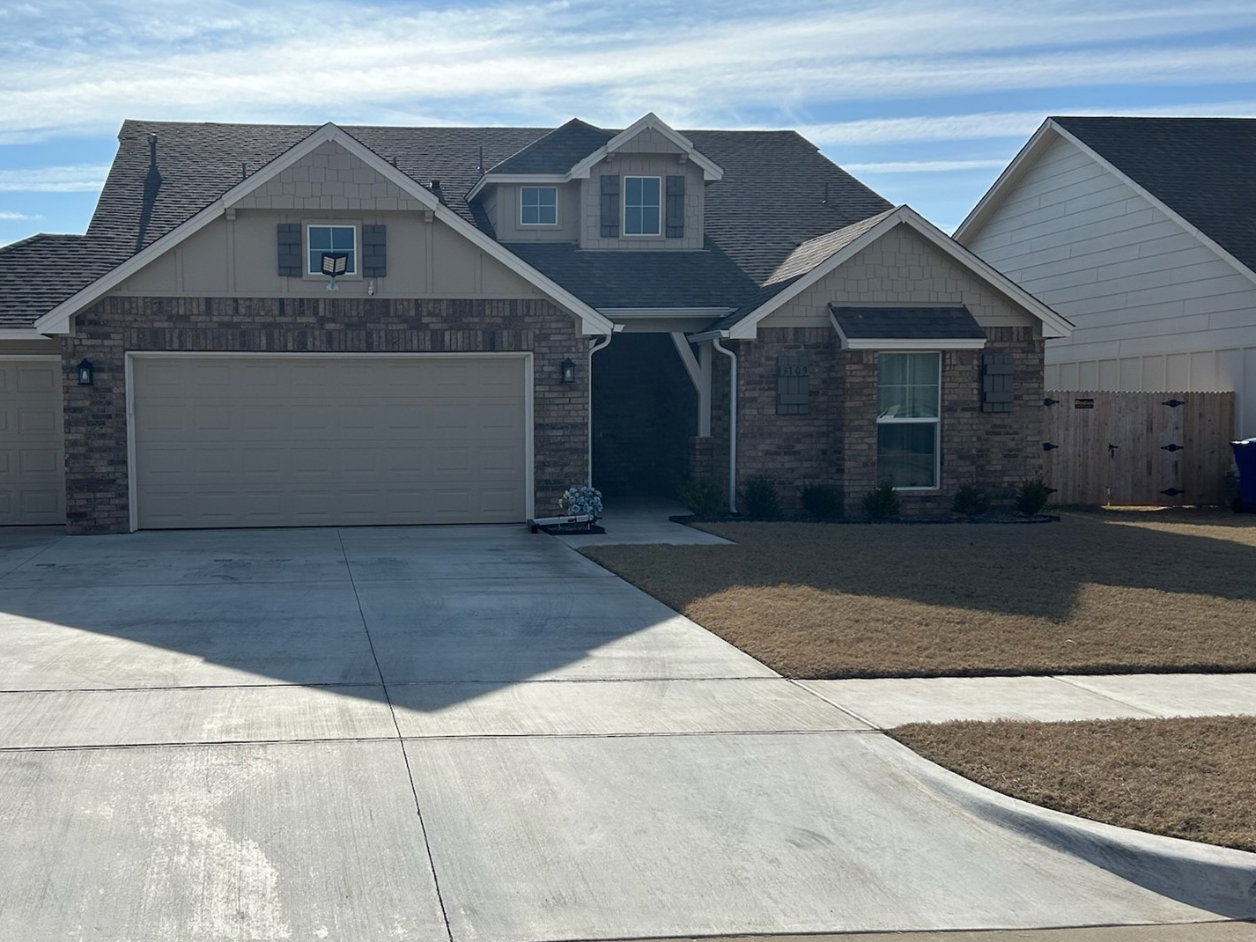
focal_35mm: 35
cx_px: 425
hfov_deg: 51.7
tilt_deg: -3.5
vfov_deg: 40.7
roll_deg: +1.1
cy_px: 498
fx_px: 1270
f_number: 1.5
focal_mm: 5.7
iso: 50
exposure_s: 1/9434
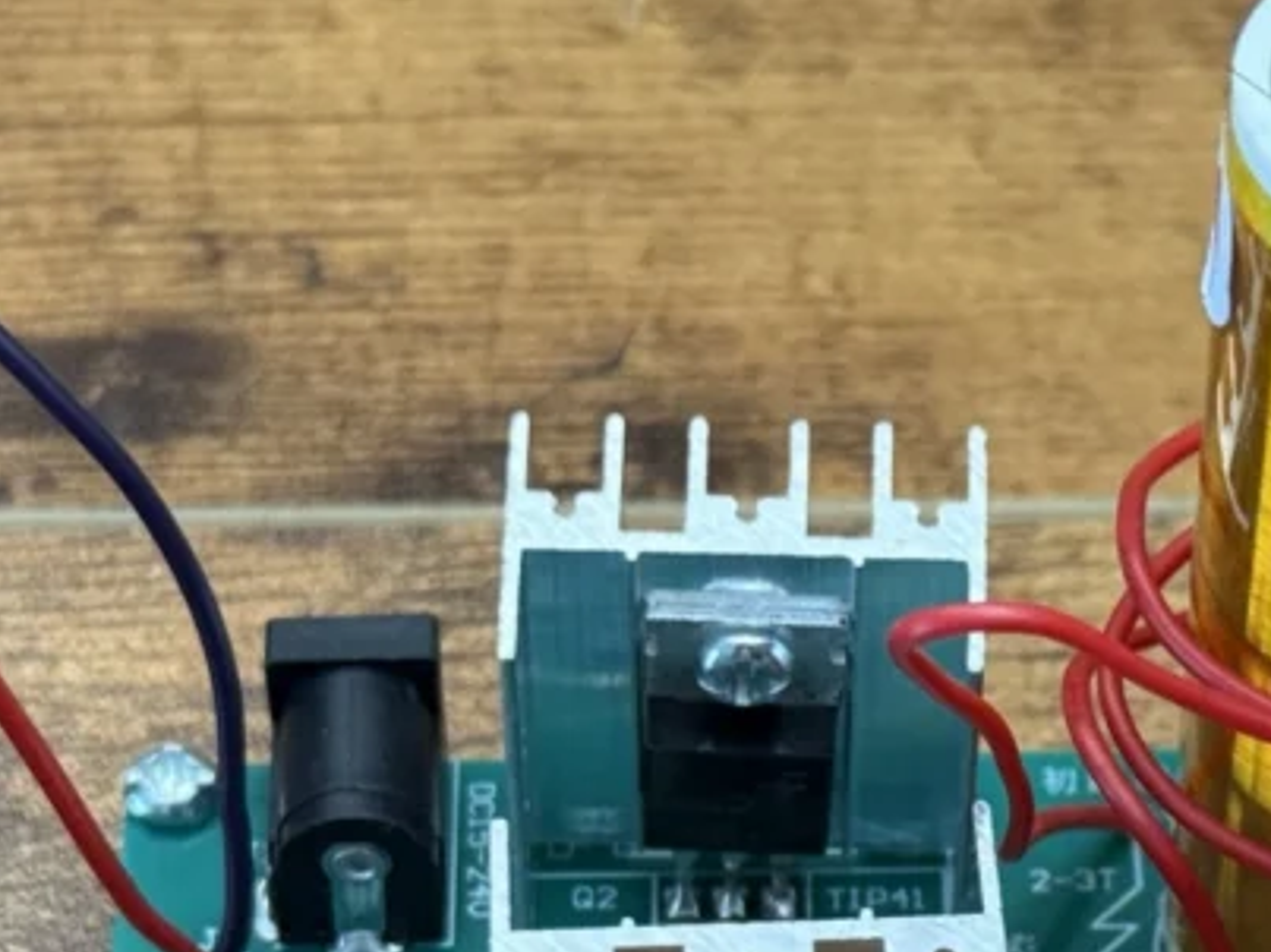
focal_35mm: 122
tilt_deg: -49.1
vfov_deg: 12.1
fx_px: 4478
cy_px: 854
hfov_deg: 16.1
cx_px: 820
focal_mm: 6.76
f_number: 1.78
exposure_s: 1/40
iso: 250
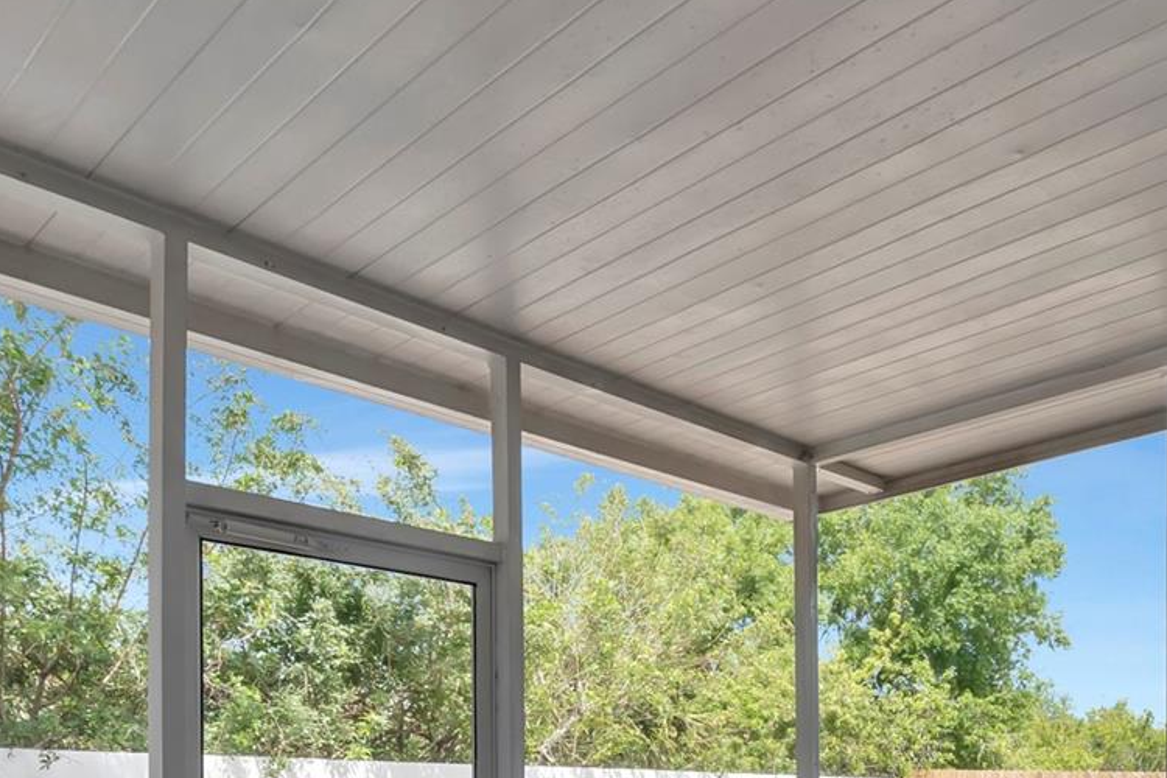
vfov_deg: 36.7
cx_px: 719
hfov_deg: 58.1
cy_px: 786
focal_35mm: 32
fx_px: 1037
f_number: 7.1
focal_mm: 10
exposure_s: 1/250
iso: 200
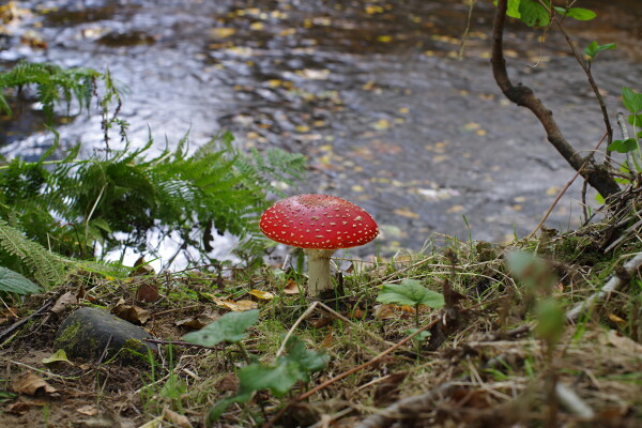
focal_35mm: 55
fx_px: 981
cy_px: 214
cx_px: 321
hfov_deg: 36.2
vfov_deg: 24.6
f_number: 5.6
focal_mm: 55
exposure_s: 1/13
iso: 200
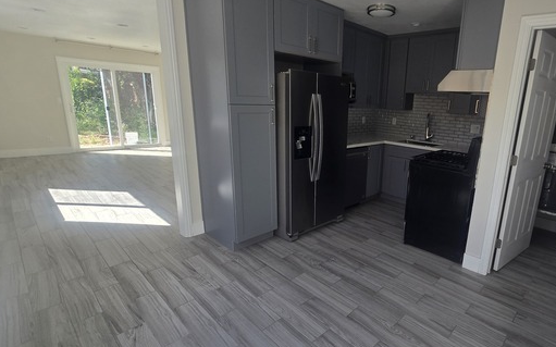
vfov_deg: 64.9
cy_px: 179
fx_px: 273
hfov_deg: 89.0
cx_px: 352
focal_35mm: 18
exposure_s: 1/154
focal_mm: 2.2
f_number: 2.2
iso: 50
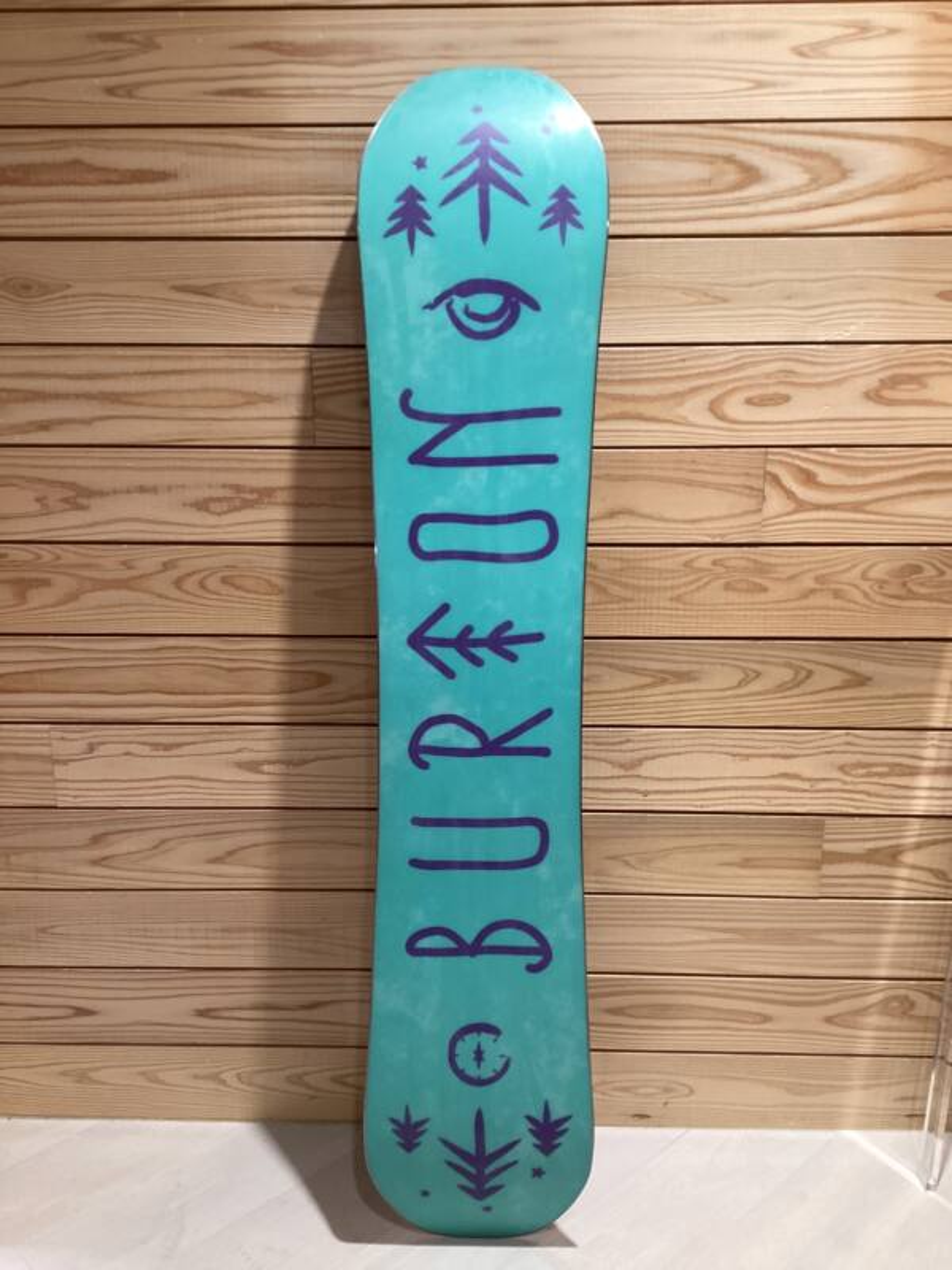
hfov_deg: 45.4
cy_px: 635
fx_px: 1137
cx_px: 476
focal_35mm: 31
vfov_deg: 58.4
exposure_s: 1/50
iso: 80
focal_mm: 3.3
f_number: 2.4
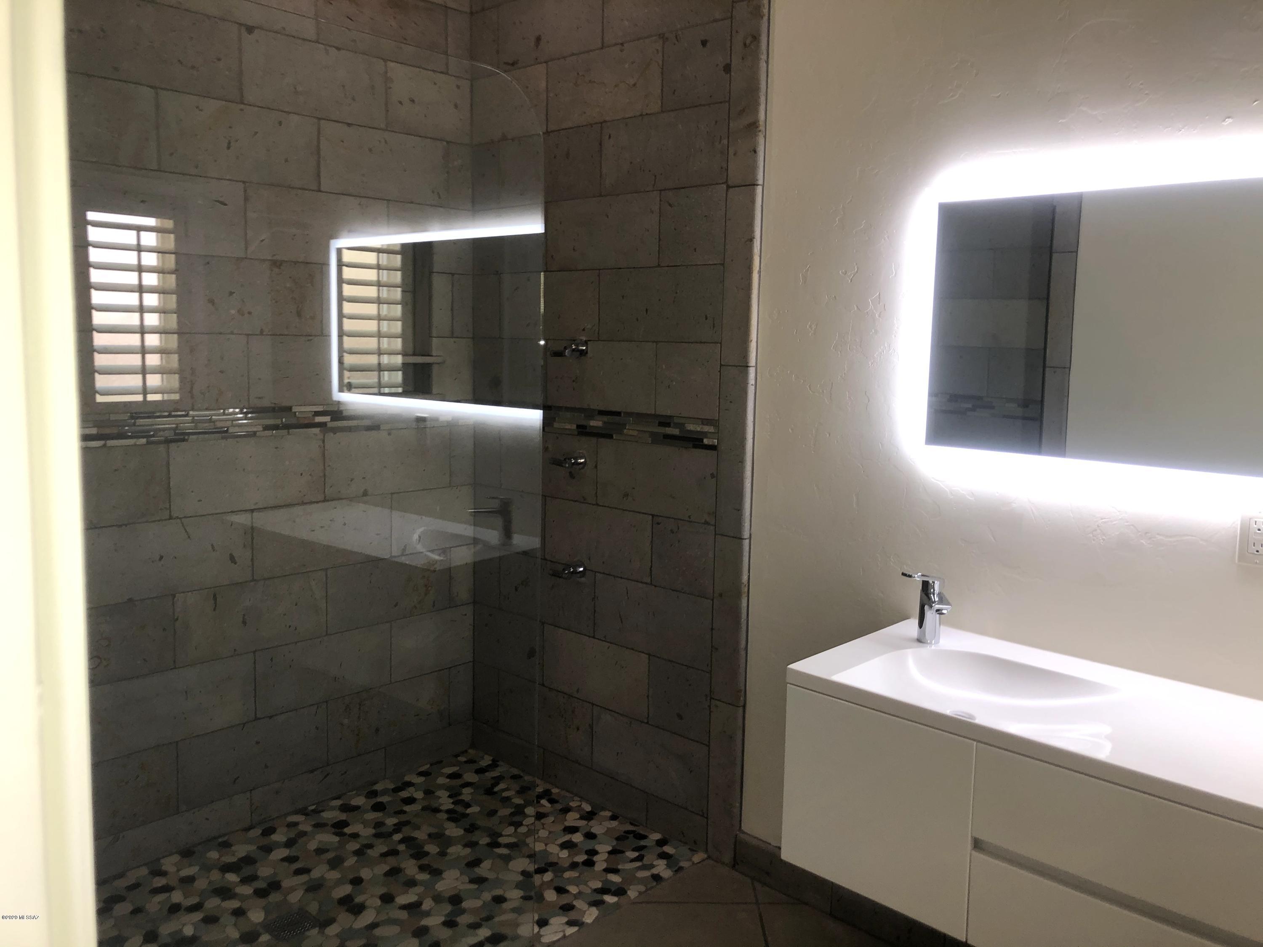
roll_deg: -2.0
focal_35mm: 28
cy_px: 474
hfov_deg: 63.4
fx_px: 1022
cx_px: 632
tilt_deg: -7.0
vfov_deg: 49.7
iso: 20
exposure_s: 1/32
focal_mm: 3.99
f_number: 1.8
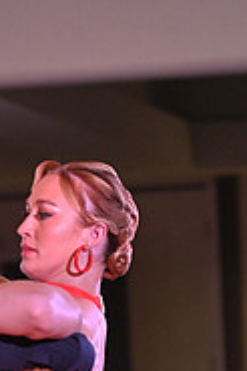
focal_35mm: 423
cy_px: 580
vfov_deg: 4.8
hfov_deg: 3.2
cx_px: -83
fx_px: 4361
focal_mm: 135
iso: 3200
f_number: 5
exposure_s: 1/320
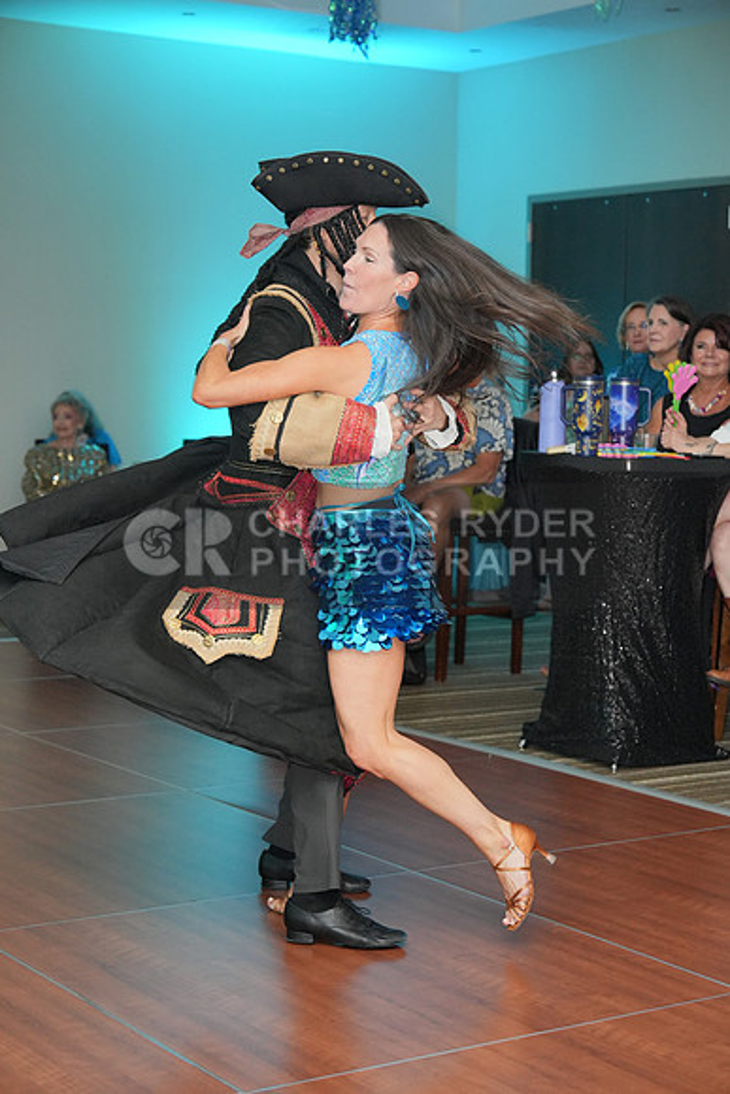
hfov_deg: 19.7
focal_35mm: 69
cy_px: 547
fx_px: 2097
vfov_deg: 29.2
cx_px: 365
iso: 3200
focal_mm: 69
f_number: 4.5
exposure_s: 1/200
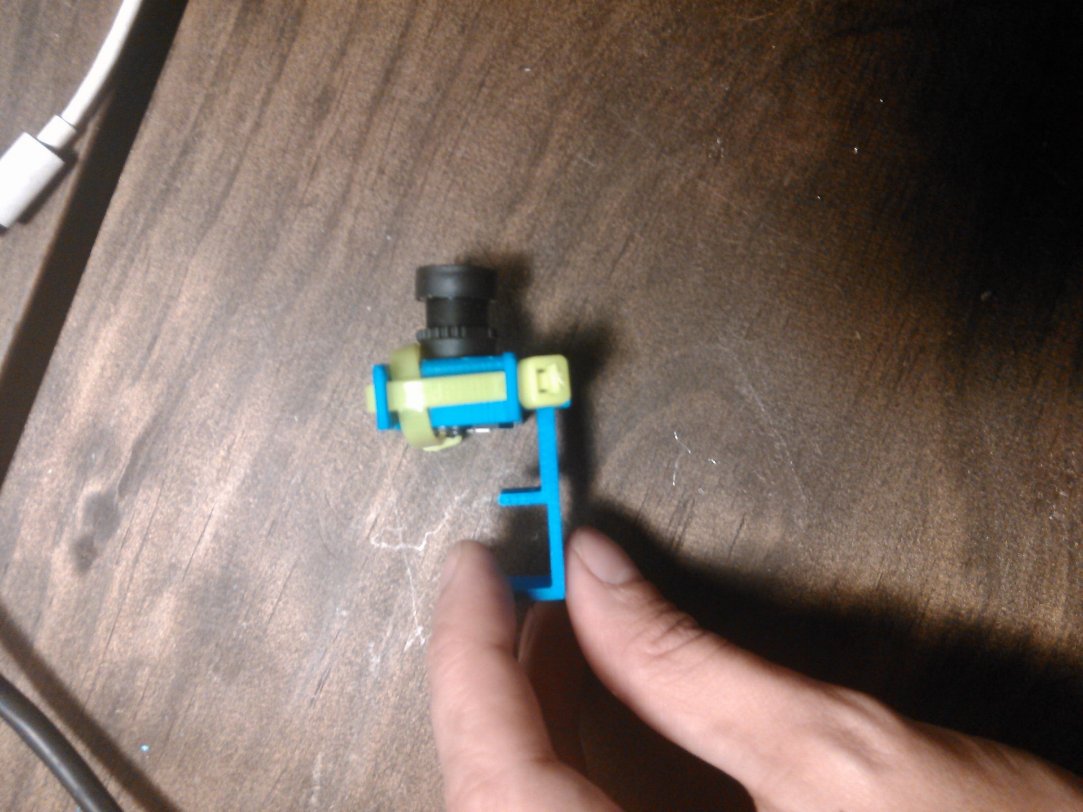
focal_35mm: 27
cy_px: 406
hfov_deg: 65.3
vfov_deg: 51.3
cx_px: 542
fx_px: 845
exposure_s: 1/15
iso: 210
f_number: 2.4
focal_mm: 2.92
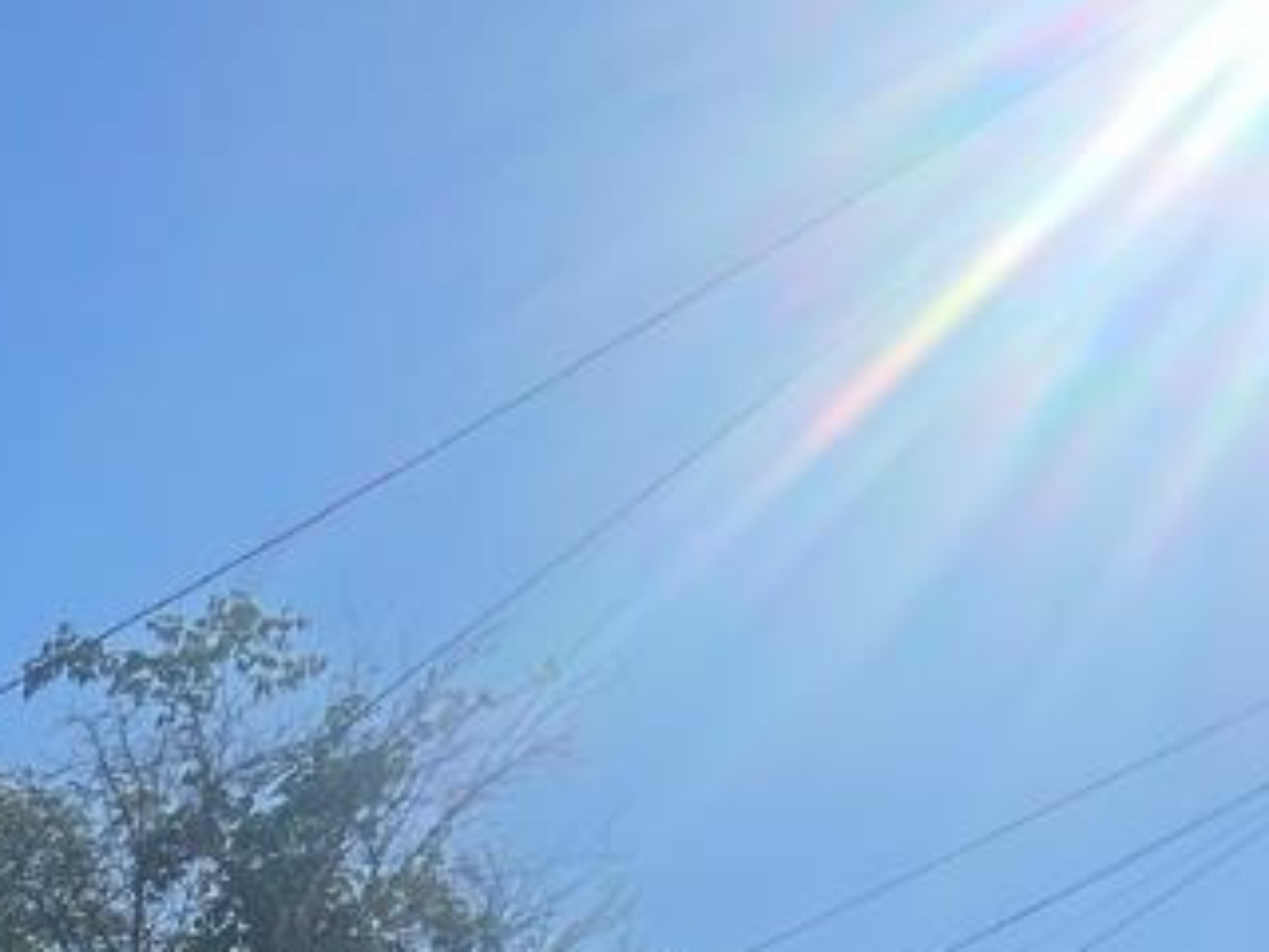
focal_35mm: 61
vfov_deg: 16.7
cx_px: -1142
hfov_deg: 20.1
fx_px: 2236
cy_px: 2005
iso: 25
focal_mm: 1.54
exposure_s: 1/999
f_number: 2.4
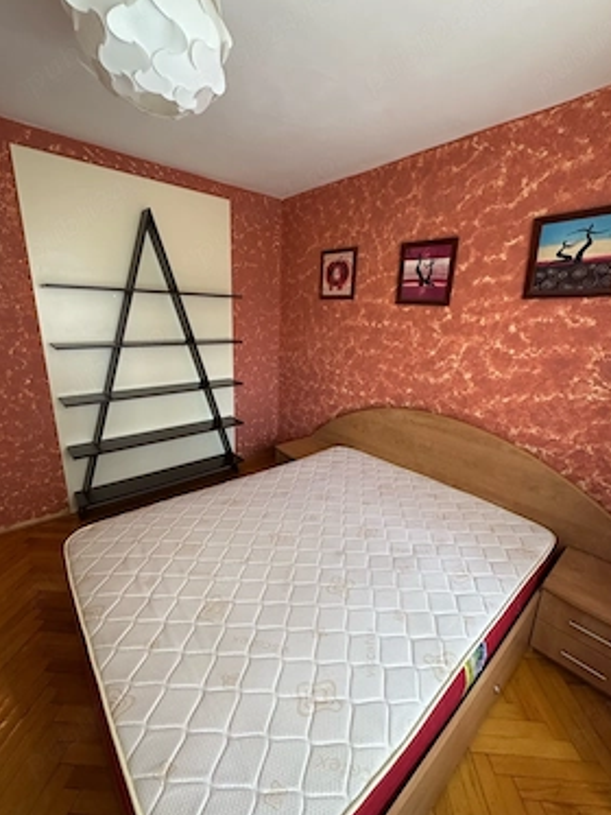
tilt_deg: -13.9
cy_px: 406
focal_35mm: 15
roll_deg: -1.5
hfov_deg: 81.8
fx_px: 353
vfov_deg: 98.2
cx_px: 308
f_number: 2.2
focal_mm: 2.22
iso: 250
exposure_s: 1/100
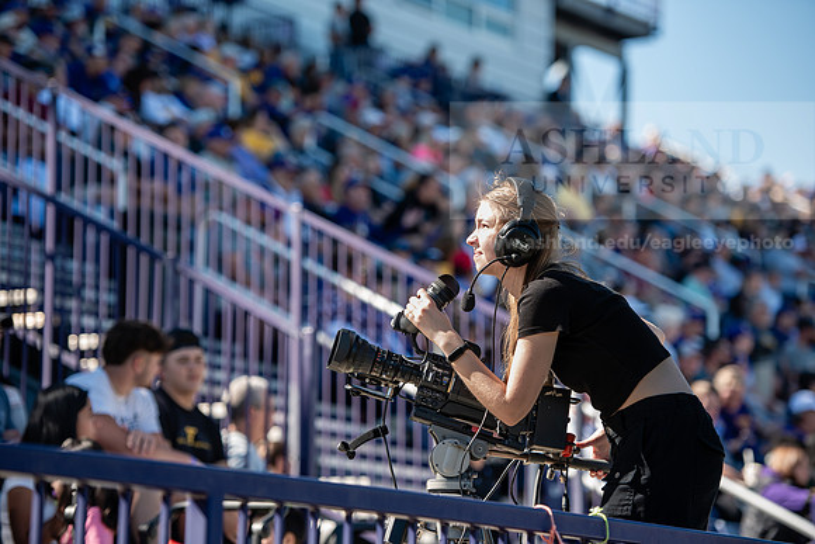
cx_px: 408
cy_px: 272
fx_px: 2944
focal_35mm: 130
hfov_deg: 15.8
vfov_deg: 10.6
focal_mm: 130
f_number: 3.2
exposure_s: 1/500
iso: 125
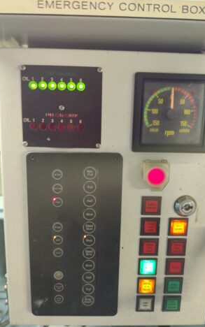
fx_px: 223
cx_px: 104
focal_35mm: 25
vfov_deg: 72.5
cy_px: 162
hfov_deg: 49.3
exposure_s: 1/25
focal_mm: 6.14
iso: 800
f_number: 1.65
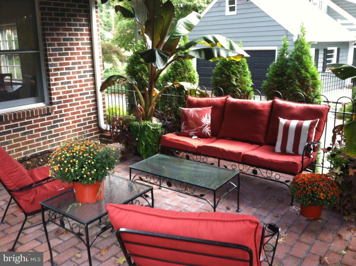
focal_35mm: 35
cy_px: 133
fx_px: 359
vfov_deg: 40.6
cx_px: 178
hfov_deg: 52.7
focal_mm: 3.85
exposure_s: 1/50
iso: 100
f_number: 2.8
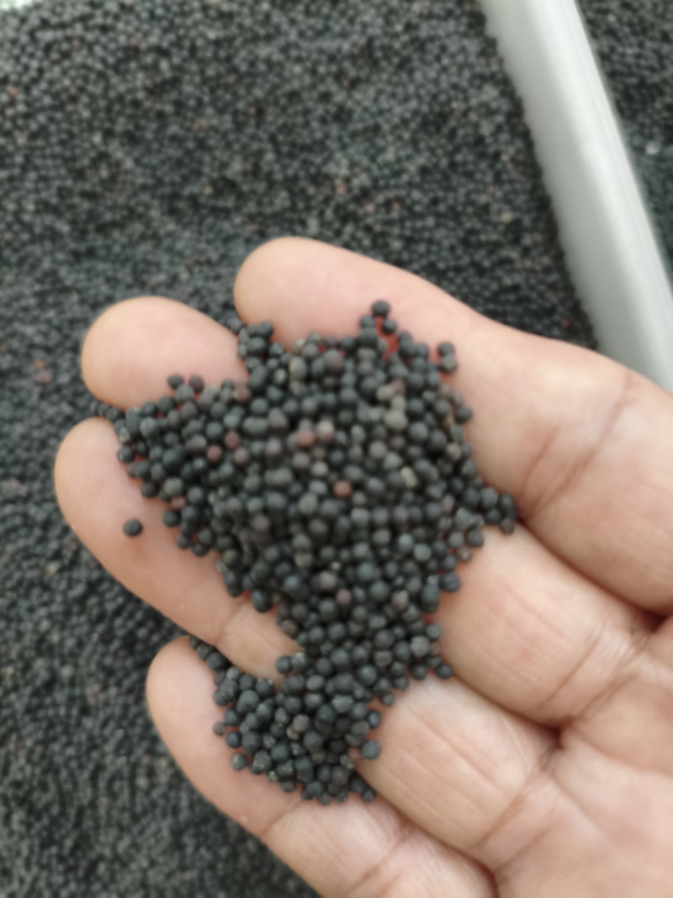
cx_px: 336
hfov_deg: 53.1
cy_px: 449
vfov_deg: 67.3
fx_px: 674
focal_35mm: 26
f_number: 1.5
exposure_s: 1/25
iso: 1250
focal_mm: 4.94
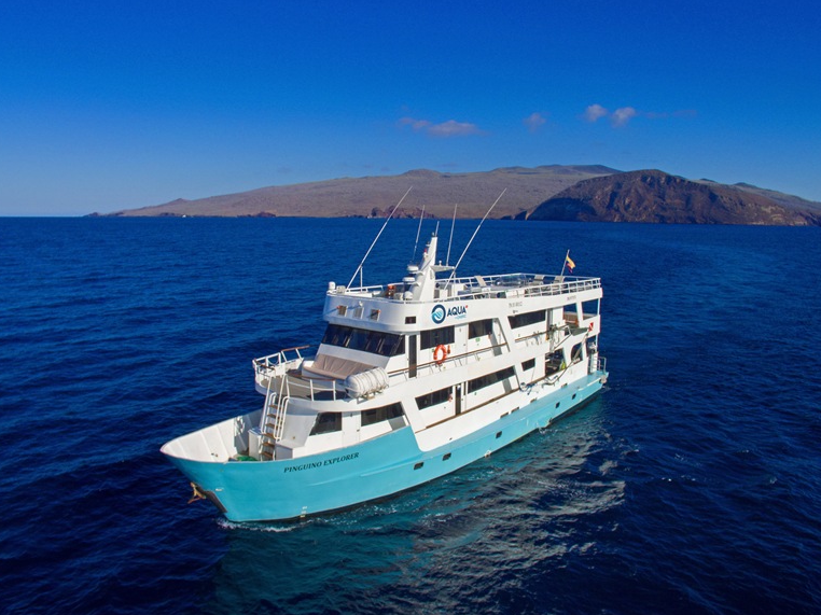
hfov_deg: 79.0
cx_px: 399
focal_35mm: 21
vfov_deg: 63.4
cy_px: 295
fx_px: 498
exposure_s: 1/2500
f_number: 2.8
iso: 100
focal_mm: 3.61
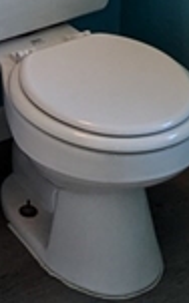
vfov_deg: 12.8
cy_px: -273
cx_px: -24
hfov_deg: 8.9
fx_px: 1207
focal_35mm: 146
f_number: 1.73
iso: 46
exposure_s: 1/120
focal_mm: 4.38
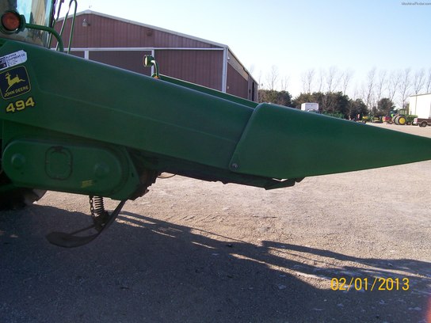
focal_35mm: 36
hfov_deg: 51.4
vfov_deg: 39.7
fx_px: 448
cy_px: 162
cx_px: 216
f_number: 4.8
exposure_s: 1/286
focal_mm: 6
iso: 80
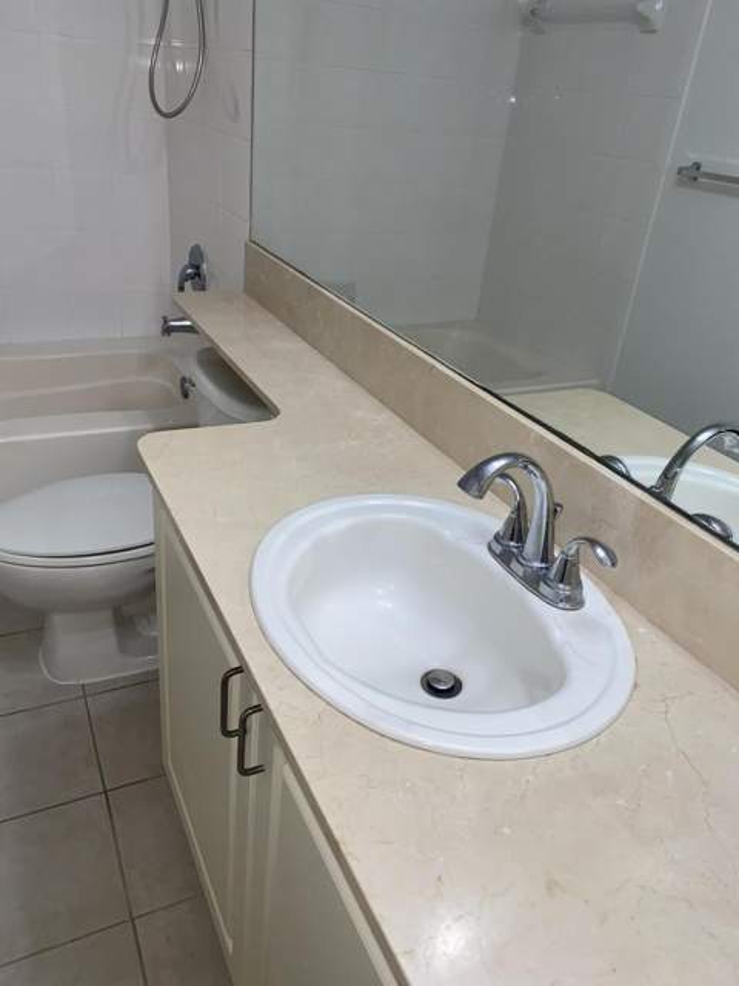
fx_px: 740
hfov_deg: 53.1
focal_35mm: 26
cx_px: 370
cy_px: 493
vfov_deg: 67.3
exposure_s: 1/120
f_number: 1.8
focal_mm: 4.25
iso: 64
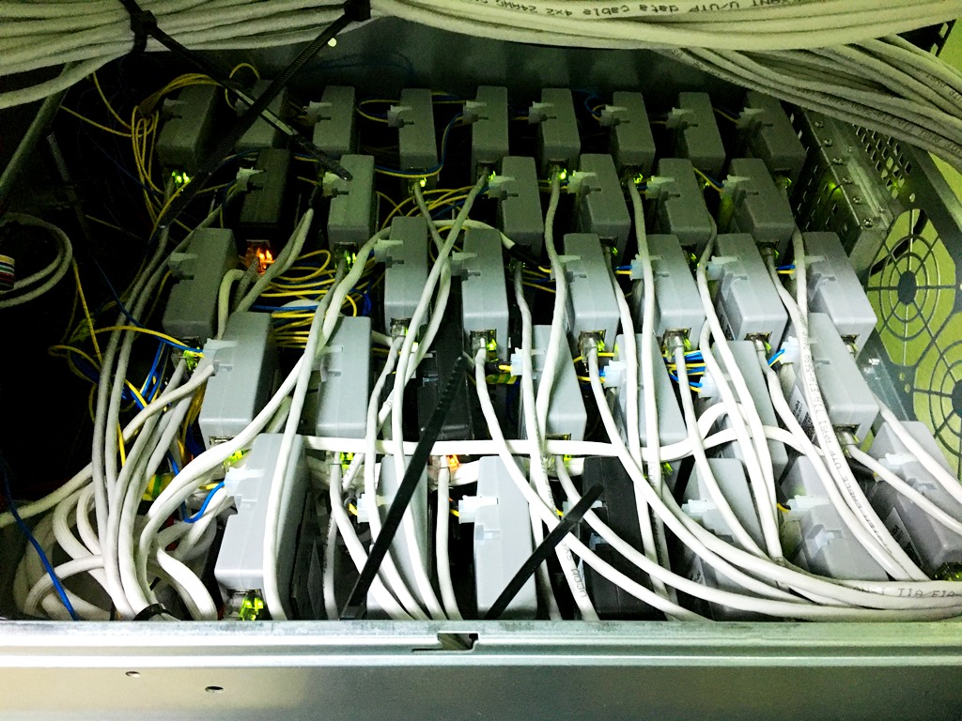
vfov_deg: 48.2
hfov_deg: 61.7
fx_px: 806
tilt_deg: -49.9
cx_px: 481
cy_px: 360
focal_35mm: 29
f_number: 2.2
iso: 200
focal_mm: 4.15
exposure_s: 1/17
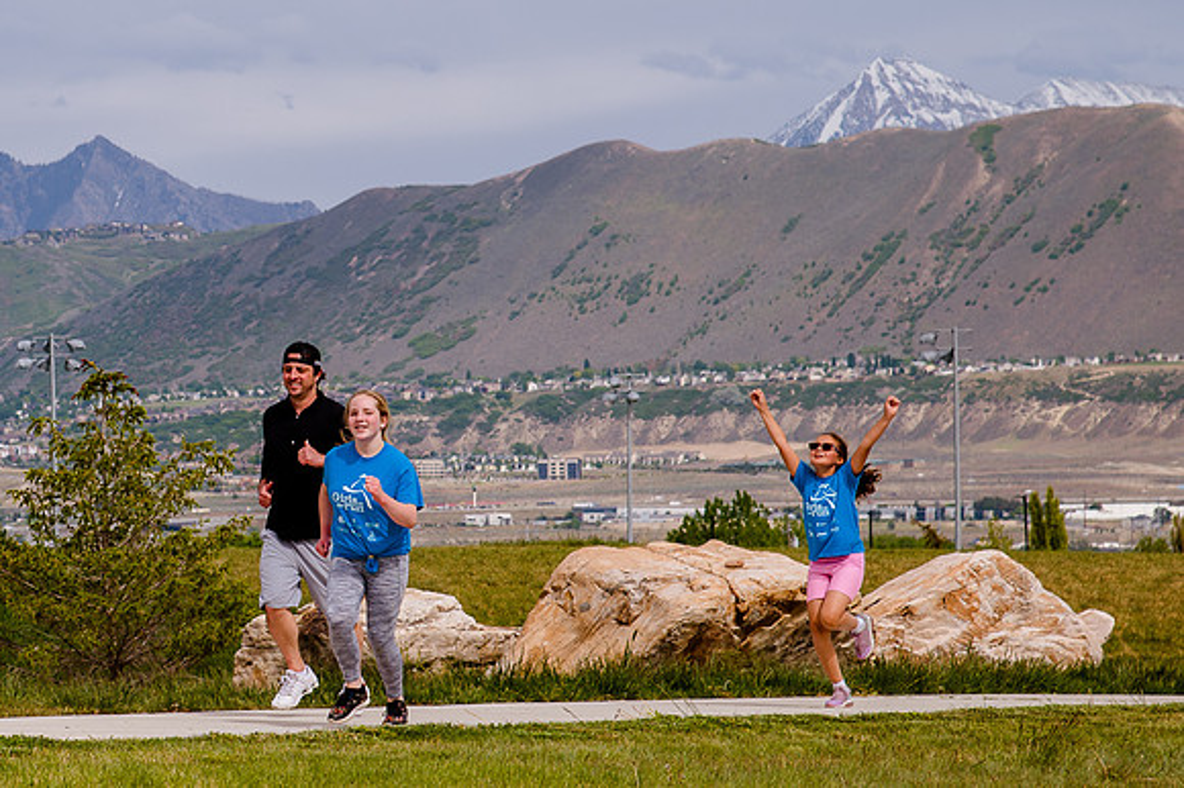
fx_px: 5907
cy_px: 338
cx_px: 137
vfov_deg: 7.6
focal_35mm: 180
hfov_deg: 11.4
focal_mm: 86
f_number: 8
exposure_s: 1/640
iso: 200
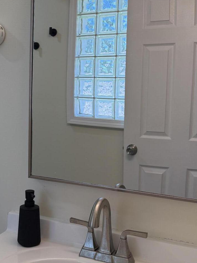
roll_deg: -0.4
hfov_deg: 28.1
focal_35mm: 51
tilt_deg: -2.5
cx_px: 43
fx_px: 387
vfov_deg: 37.4
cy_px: 106
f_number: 1.78
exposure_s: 1/279
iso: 100
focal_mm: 6.76
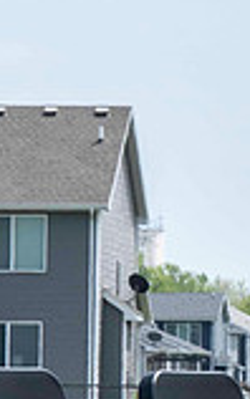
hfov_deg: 2.7
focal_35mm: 488
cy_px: 71
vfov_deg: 4.3
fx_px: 5310
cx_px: 714
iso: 200
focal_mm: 70
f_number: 13
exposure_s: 1/250
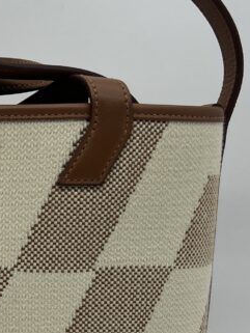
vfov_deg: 23.1
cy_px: 282
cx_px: -48
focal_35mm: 83
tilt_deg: -7.0
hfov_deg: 17.0
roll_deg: -0.6
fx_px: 799
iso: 50
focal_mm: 5.7
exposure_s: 1/304
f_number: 1.5
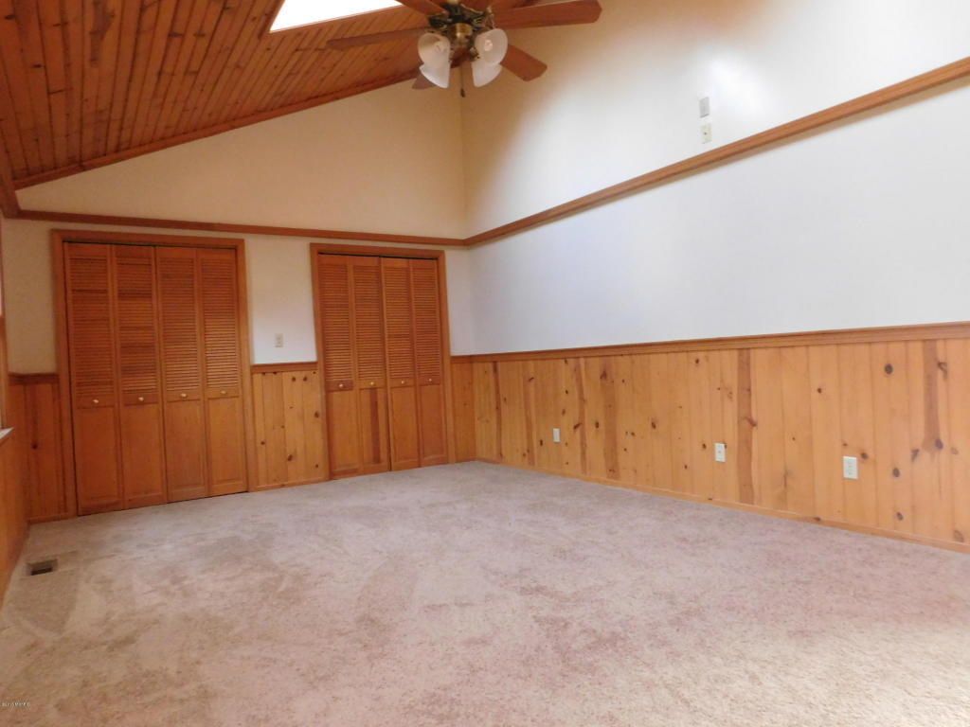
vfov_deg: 58.9
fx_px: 644
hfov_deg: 73.9
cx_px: 485
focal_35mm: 23
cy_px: 364
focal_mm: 4
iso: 800
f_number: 3
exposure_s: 1/30
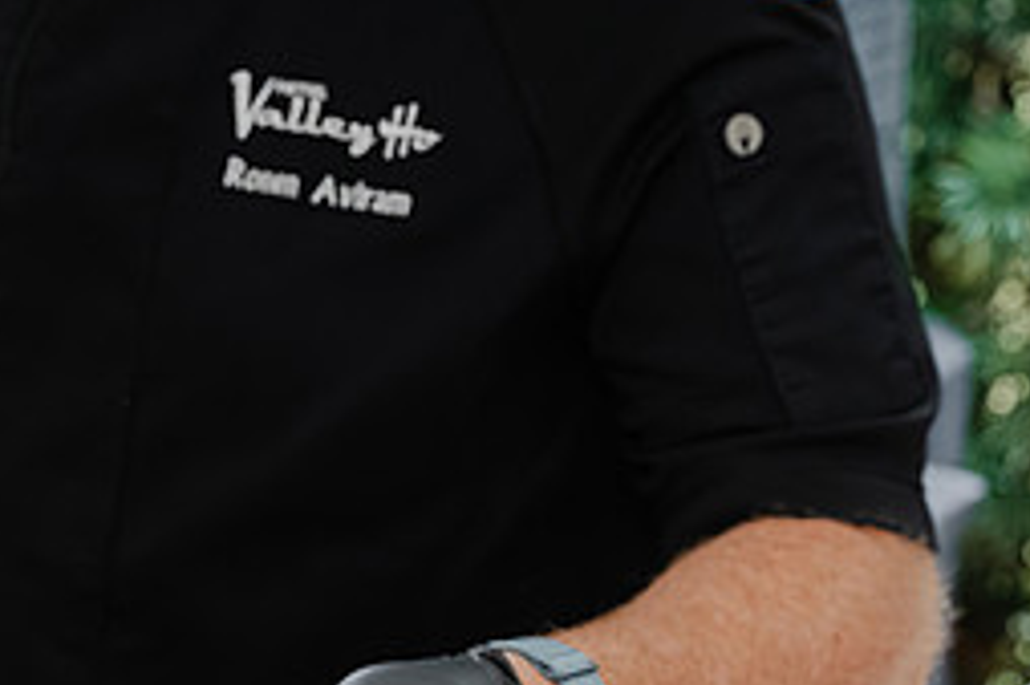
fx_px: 3660
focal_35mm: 128
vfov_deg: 10.6
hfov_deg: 15.8
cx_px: 41
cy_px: 768
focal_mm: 56
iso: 4000
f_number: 5.6
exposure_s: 1/320
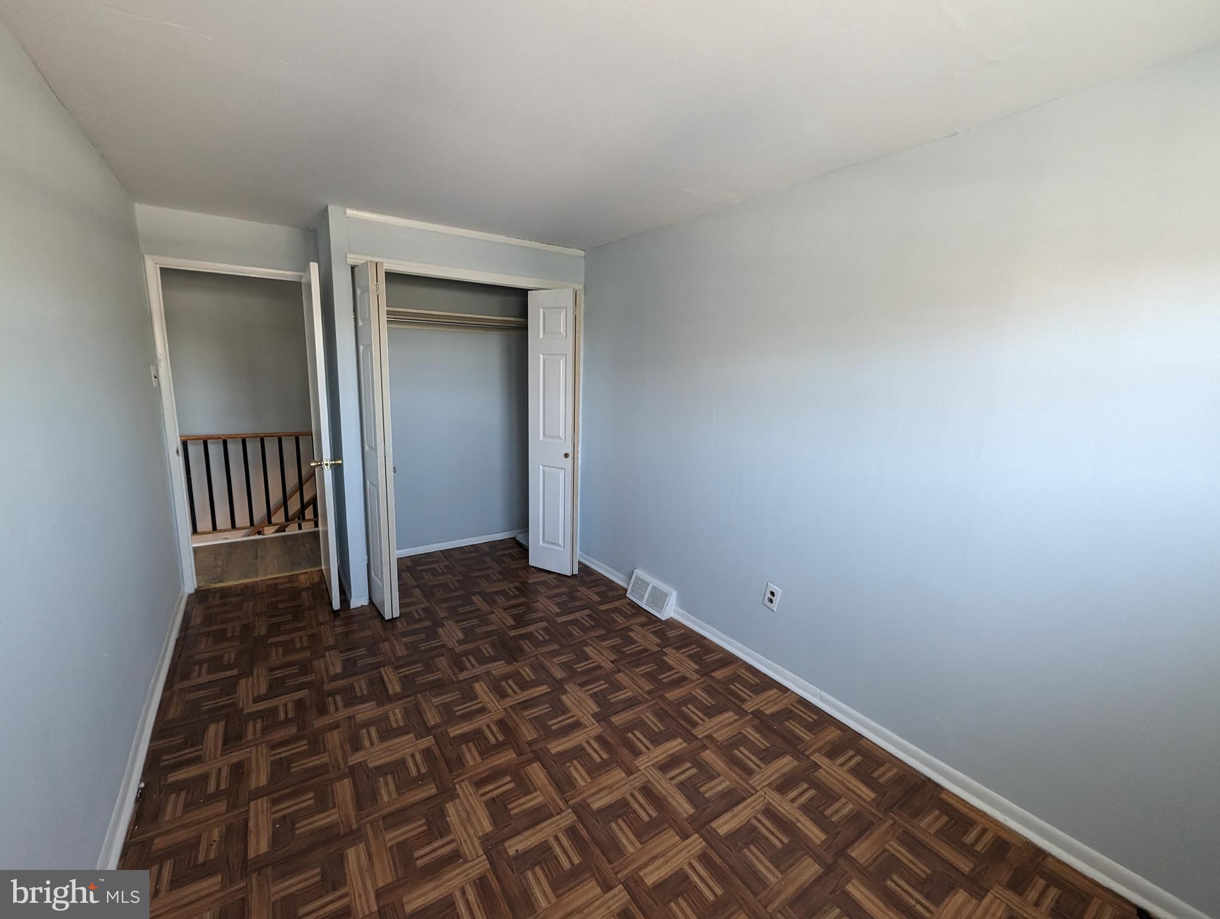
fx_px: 459
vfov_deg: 90.1
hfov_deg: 106.1
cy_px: 460
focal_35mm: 13
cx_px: 610
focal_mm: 1.95
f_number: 2.2
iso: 534
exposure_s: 1/106
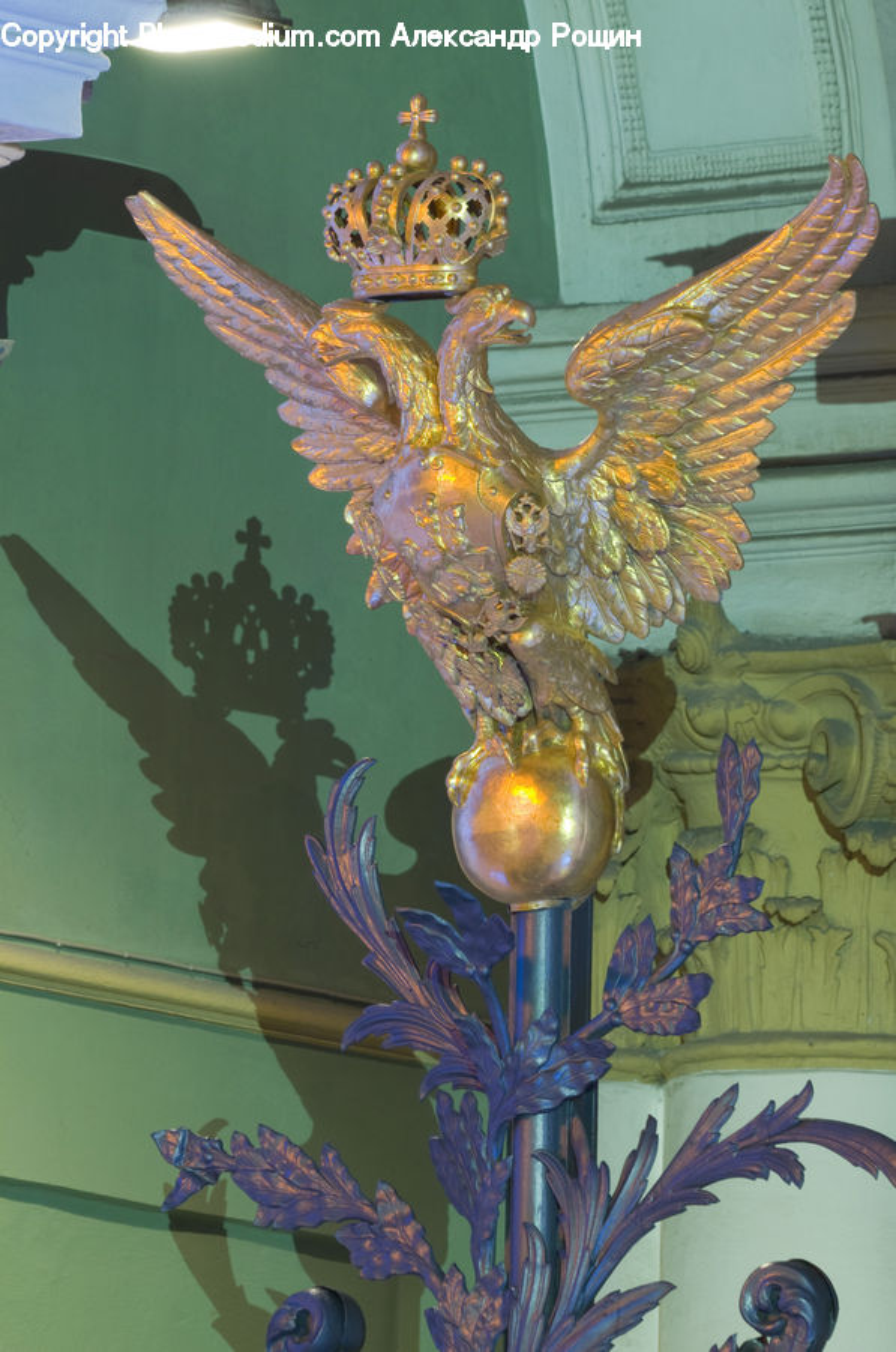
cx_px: 448
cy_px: 676
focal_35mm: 675
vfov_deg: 3.1
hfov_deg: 2.0
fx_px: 25286
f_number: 13
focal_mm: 450
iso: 200
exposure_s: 2.3
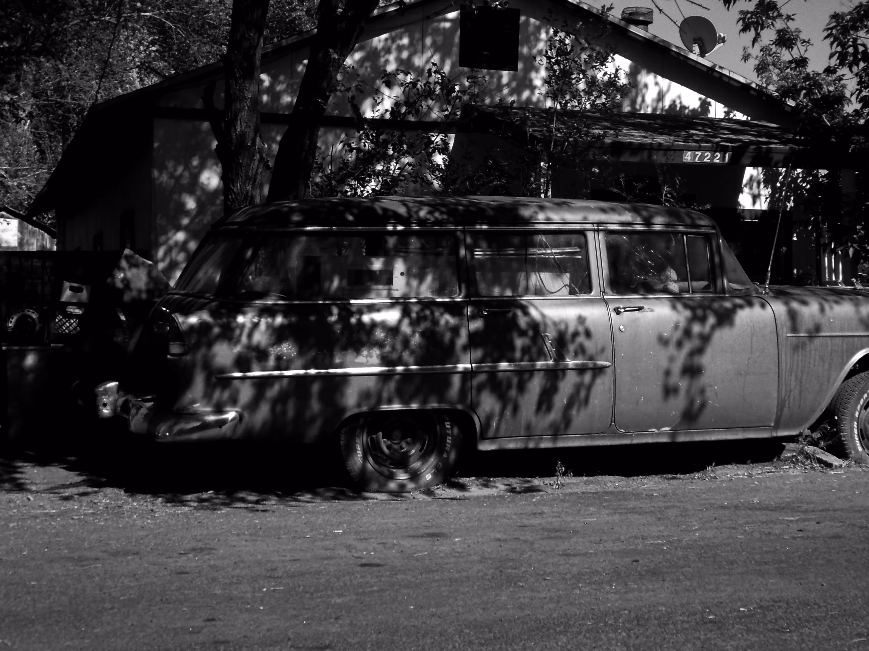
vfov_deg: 24.8
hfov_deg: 32.7
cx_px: 479
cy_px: 291
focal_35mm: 59
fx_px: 1481
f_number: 4
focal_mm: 8.9
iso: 200
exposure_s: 1/1500
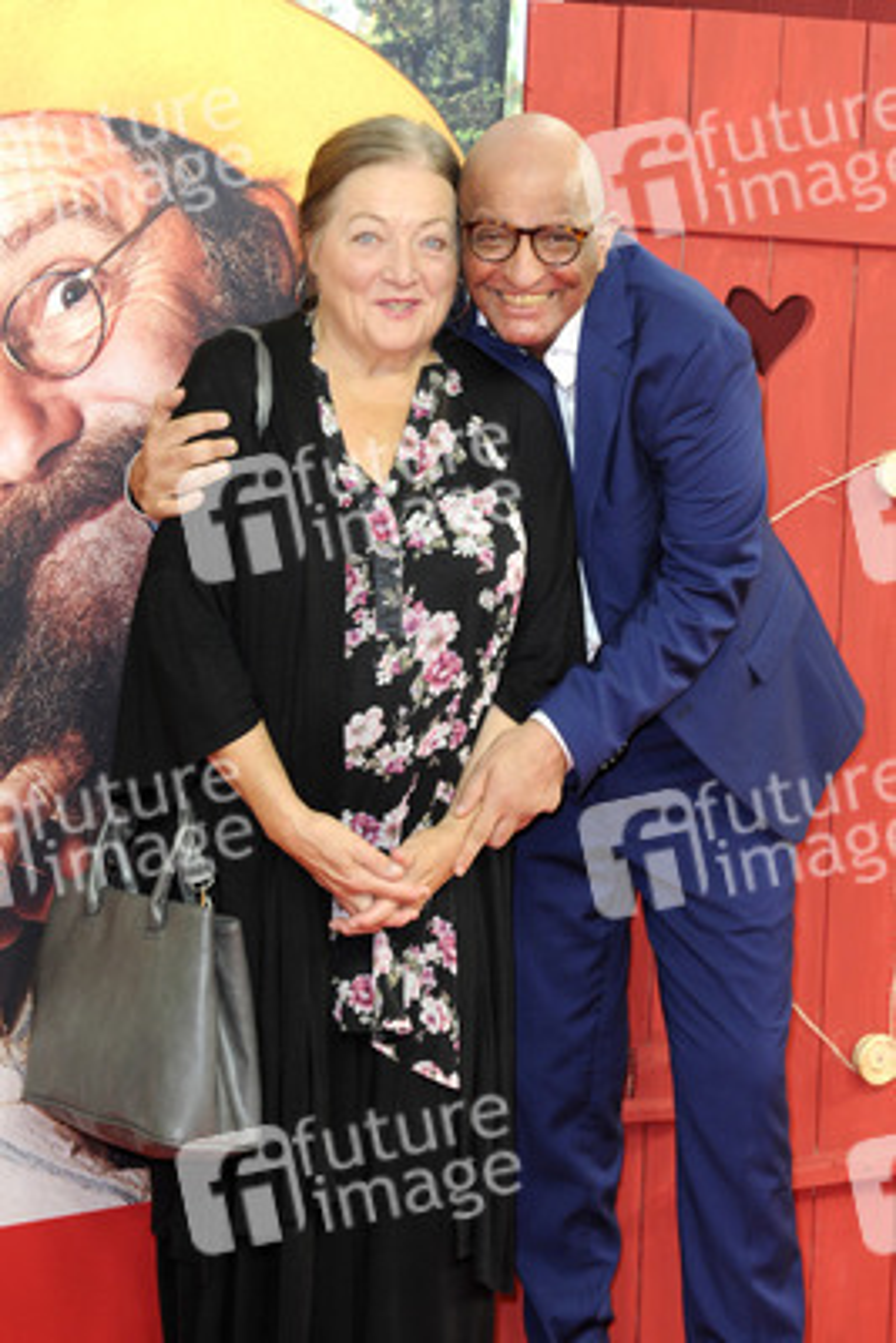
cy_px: 672
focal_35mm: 70
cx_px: 448
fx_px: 2611
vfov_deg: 28.8
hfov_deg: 19.5
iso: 1600
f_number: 6.3
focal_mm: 70
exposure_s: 1/160
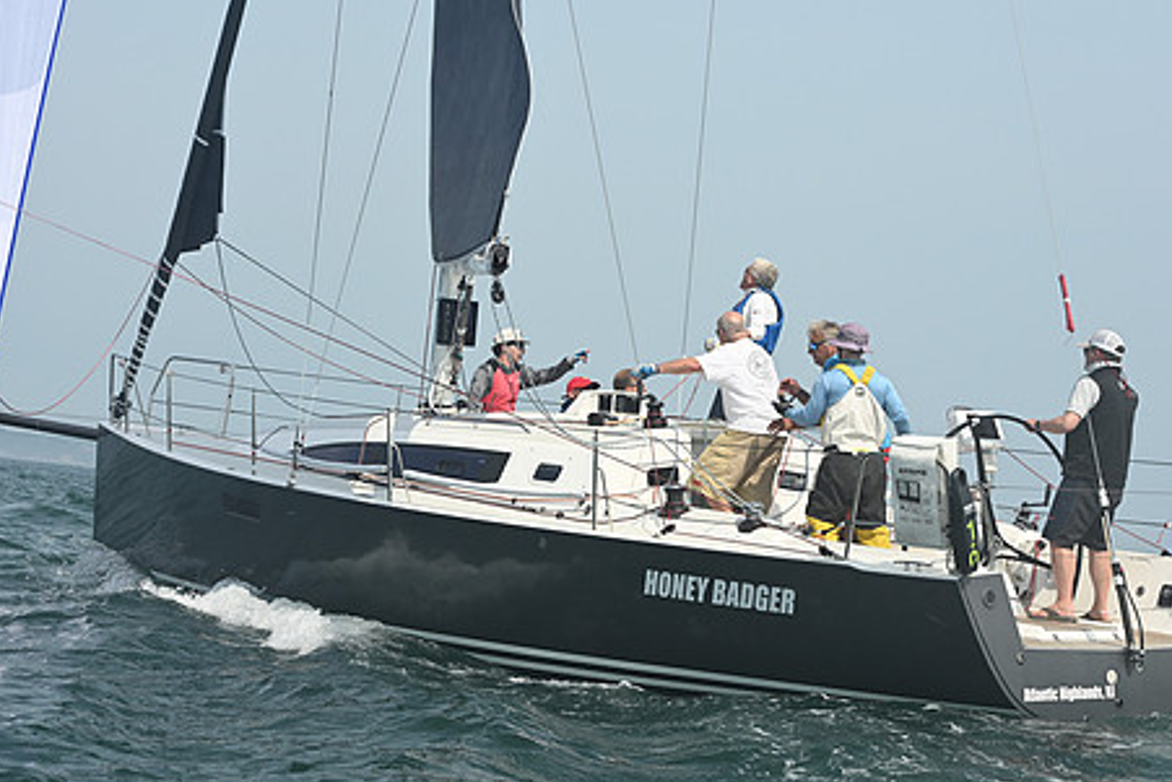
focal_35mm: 90
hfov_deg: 22.6
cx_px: 598
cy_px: 316
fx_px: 2931
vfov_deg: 15.2
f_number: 7.1
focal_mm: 70
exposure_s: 1/1250
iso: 320
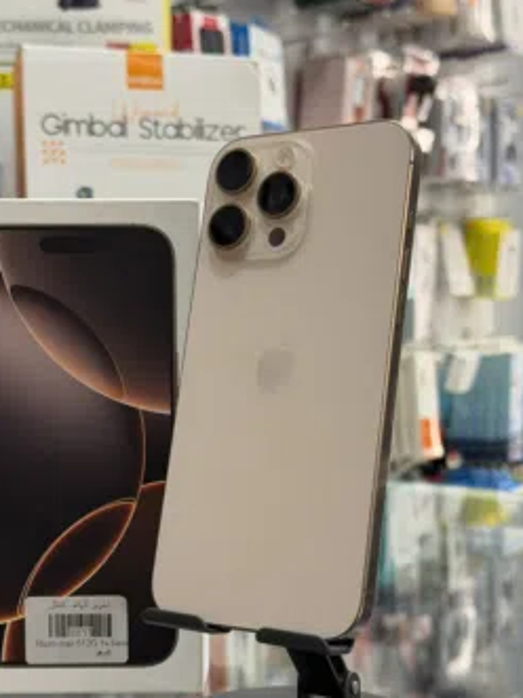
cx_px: 276
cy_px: 386
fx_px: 1169
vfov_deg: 33.2
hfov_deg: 25.2
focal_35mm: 58
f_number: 1.78
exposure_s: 1/100
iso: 80
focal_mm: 6.76
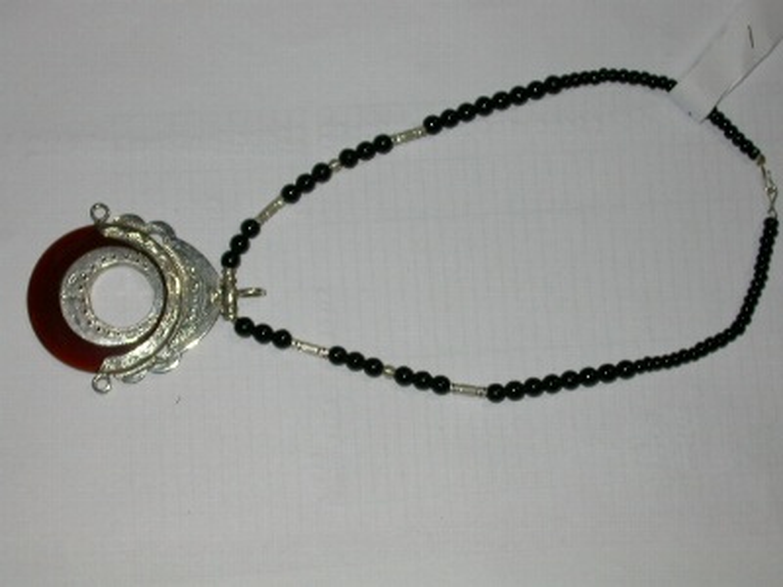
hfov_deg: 25.0
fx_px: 1764
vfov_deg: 18.9
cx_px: 392
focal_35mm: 78
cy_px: 294
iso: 100
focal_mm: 16.2
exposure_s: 1/60.3
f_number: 3.5
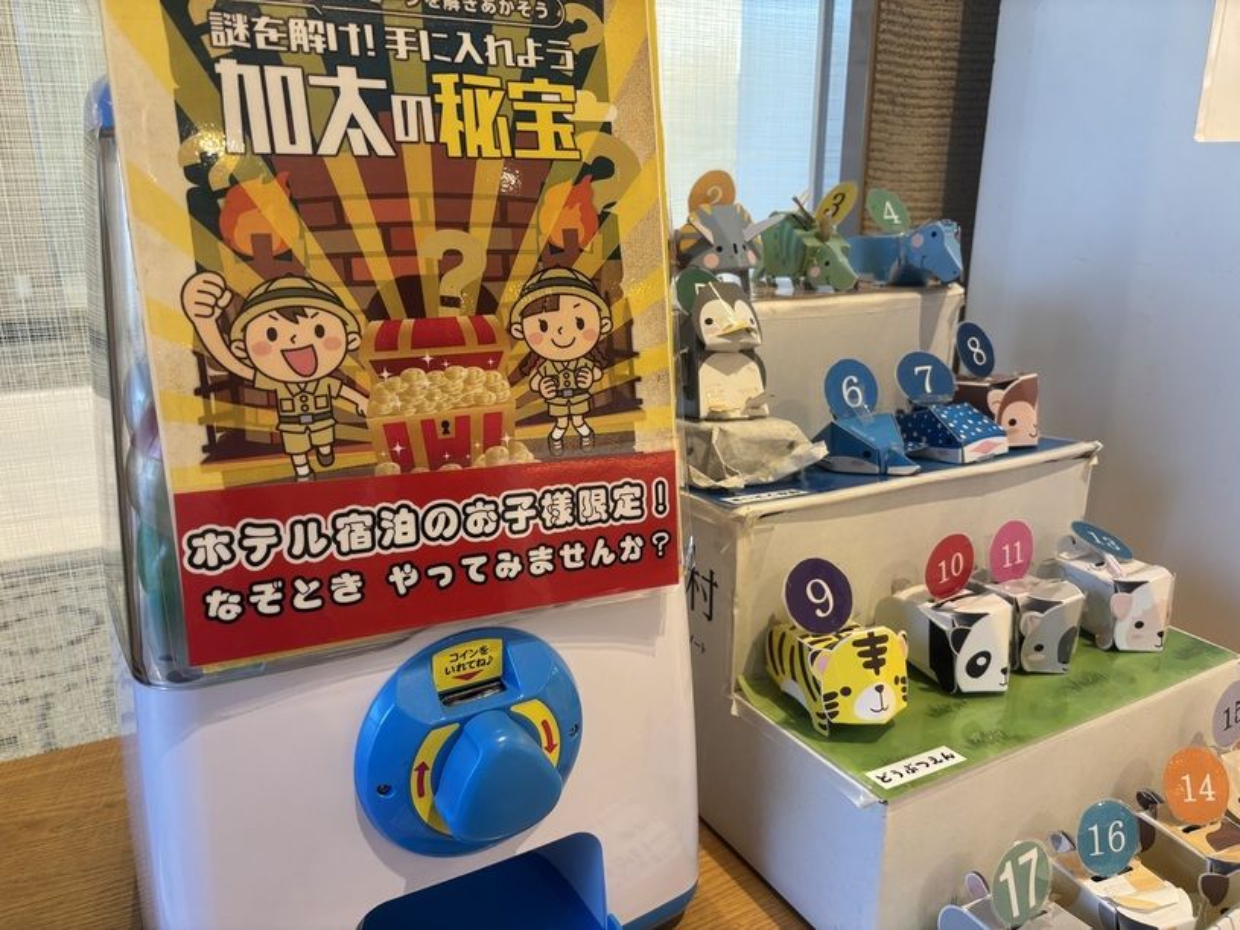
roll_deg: -0.2
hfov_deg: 67.3
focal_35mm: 26
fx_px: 931
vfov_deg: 53.1
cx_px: 620
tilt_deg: -16.6
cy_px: 465
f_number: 1.6
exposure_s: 1/60
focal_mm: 5.96
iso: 100
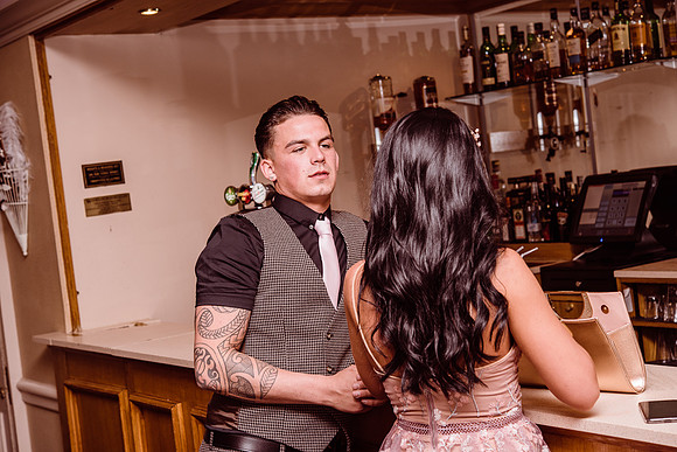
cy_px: 226
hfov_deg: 33.4
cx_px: 338
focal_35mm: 60
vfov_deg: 22.6
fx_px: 1129
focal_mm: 60
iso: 250
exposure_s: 1/100
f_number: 5.6
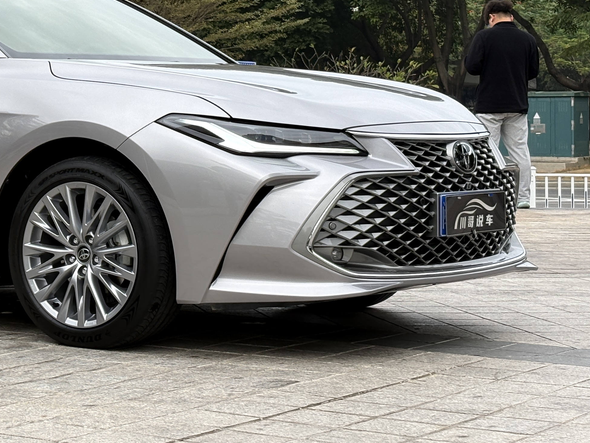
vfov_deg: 13.8
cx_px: 11
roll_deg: +0.0
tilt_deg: +1.2
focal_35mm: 107
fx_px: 1824
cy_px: 107
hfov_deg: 18.0
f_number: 1.6
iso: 50
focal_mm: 5.96
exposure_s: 1/1175
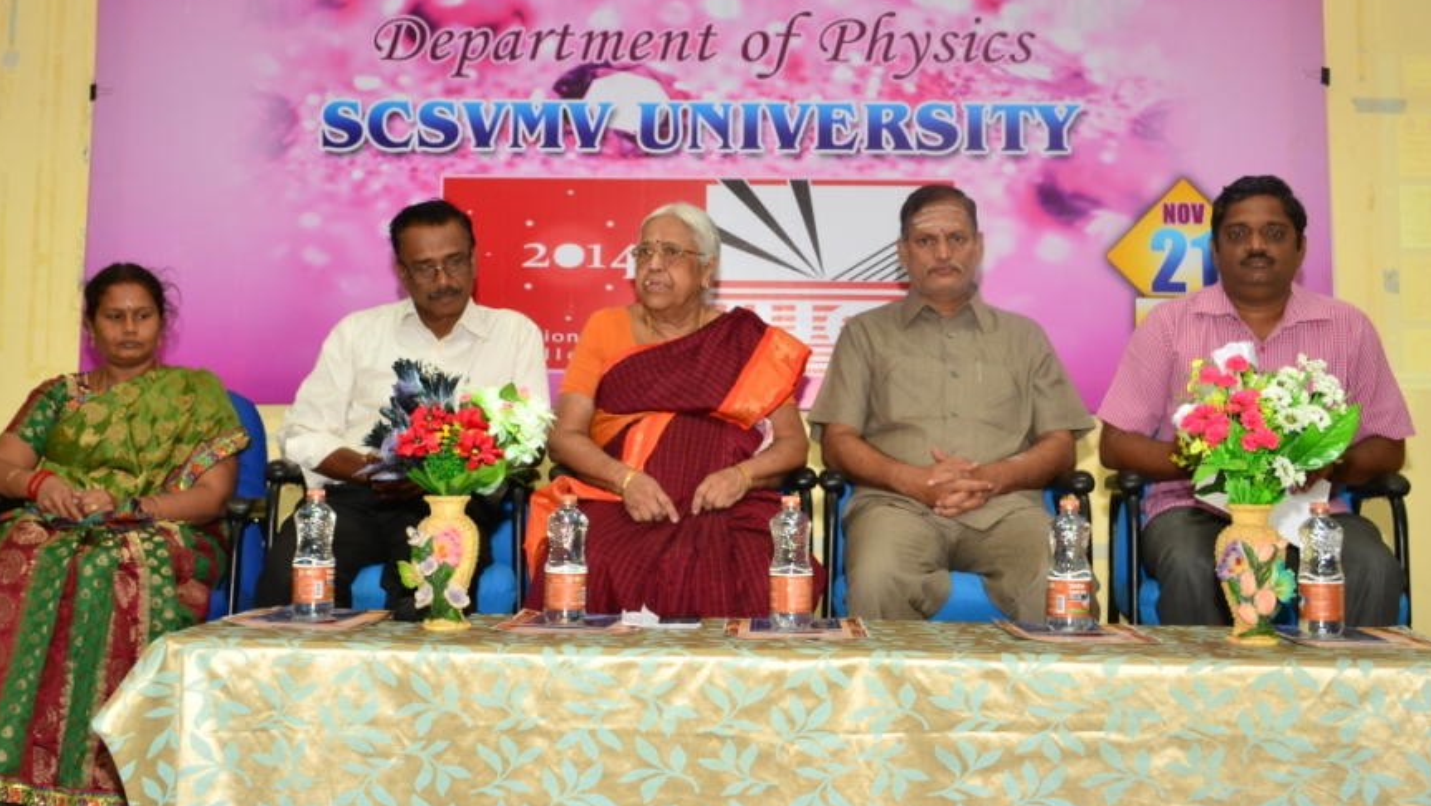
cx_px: 657
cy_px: 301
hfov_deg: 49.3
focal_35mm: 41
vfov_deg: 28.9
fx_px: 1556
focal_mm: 22
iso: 400
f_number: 6.3
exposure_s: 1/50
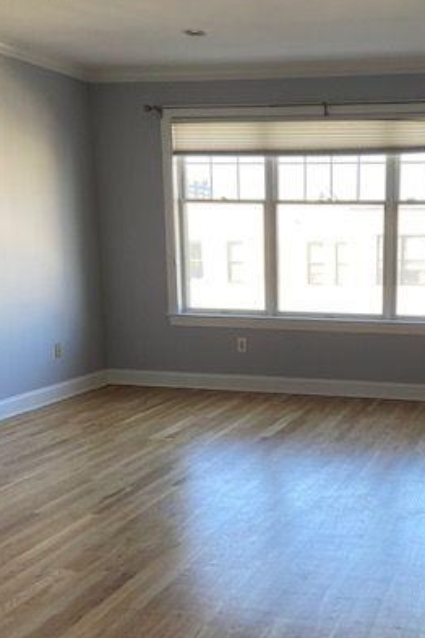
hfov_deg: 29.6
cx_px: 357
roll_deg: -1.4
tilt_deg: -10.5
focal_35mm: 44
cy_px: 391
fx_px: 779
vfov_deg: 44.2
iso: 80
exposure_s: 1/121
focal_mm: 4.25
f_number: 1.8
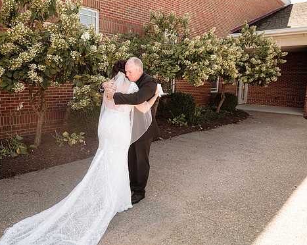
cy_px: 119
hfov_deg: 61.6
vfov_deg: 51.5
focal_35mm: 28
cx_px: 120
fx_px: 254
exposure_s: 1/400
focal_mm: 24
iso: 160
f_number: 2.8
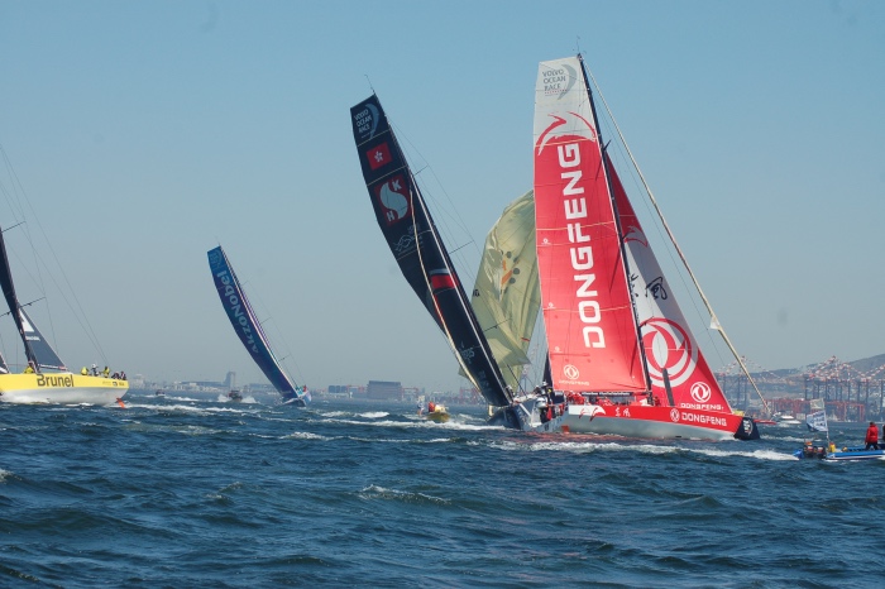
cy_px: 294
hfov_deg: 19.5
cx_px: 442
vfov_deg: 13.0
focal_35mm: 105
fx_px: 2580
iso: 200
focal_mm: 70
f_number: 6.3
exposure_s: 1/640
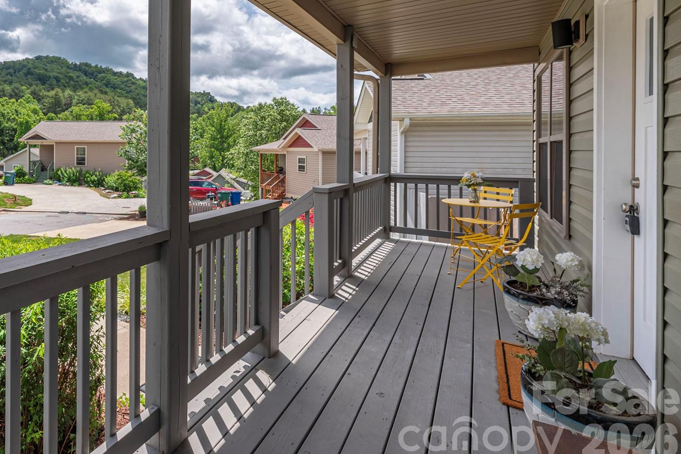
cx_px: 198
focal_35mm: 20
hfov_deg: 79.6
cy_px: 150
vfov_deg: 60.4
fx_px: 378
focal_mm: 14
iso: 320
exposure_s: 1/3200
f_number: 8
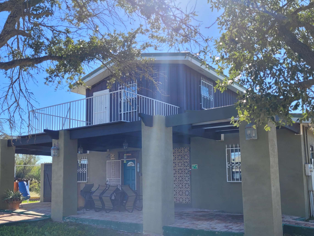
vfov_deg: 40.4
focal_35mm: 35
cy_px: 148
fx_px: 318
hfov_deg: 52.6
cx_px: 145
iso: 40
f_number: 1.8
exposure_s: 1/1283
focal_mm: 5.4
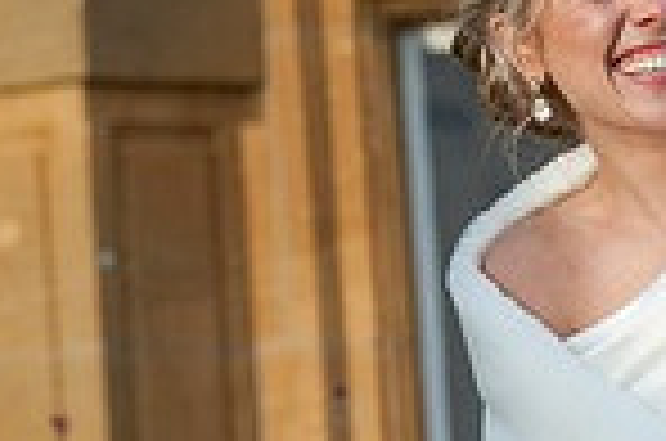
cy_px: 306
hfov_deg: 2.6
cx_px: 828
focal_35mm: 786
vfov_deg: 1.7
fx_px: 14510
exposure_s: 1/500
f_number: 7.1
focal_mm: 200
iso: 500
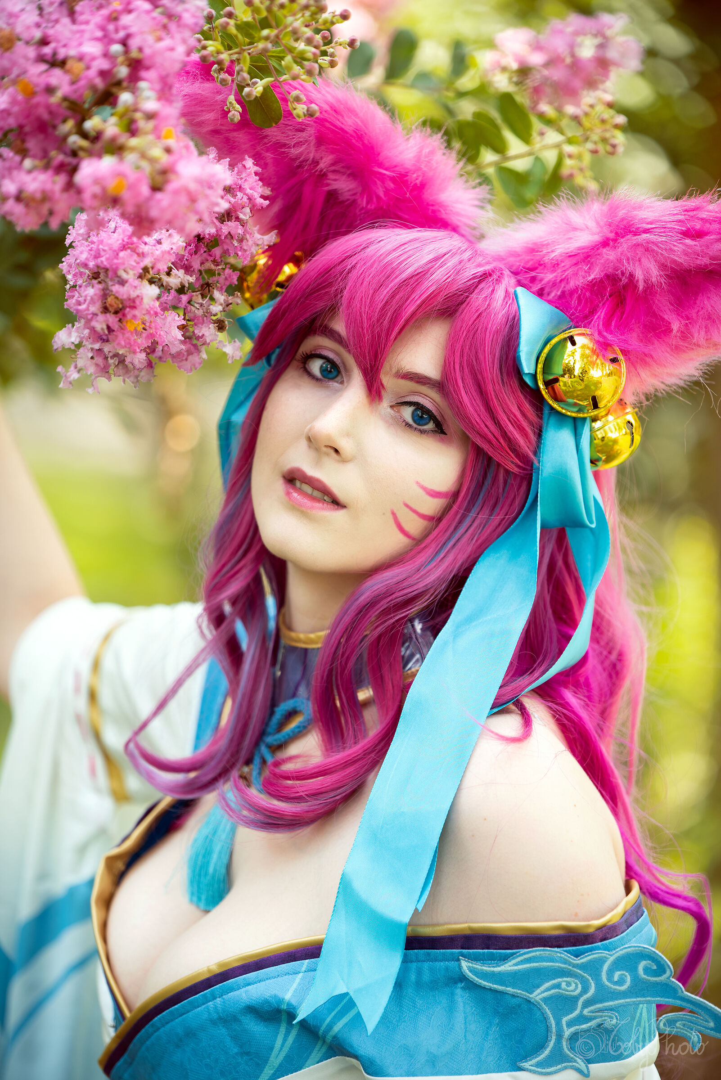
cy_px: 540
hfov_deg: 9.2
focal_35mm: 150
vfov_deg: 13.7
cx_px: 360
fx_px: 4502
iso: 160
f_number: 2.8
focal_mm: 150
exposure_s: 1/250
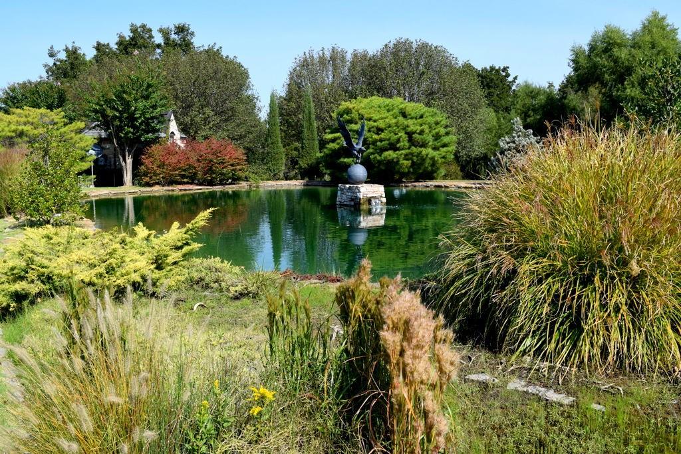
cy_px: 227
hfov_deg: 53.1
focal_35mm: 36
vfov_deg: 36.9
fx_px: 681
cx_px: 340
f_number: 9
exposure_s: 1/320
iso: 200
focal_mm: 24
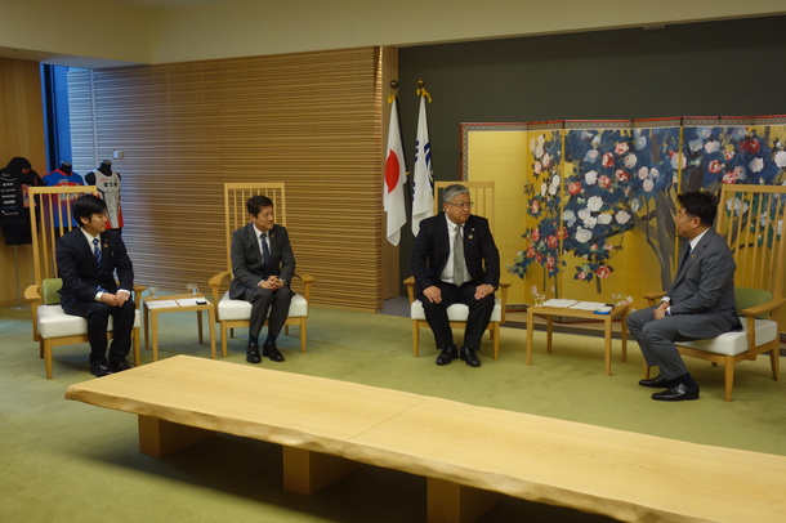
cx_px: 393
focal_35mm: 38
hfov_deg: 50.7
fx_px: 829
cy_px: 262
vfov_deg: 35.0
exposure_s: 1/50
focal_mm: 14.07
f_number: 2.8
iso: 125
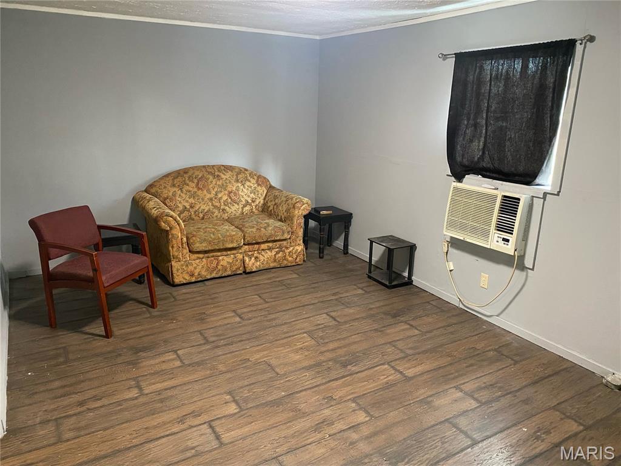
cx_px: 310
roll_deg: -1.9
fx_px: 466
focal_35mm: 26
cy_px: 233
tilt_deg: -16.1
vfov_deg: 53.1
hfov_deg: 67.3
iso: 500
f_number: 1.8
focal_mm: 4.25
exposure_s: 1/40
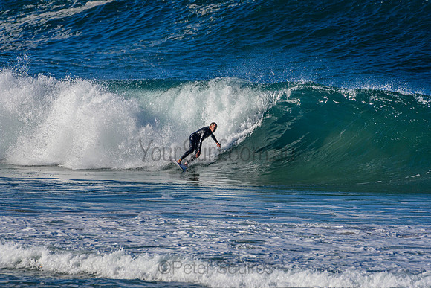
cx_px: 216
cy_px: 144
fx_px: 8981
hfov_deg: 2.7
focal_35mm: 750
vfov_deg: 1.8
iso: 220
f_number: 5.6
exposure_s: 1/2000
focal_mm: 500
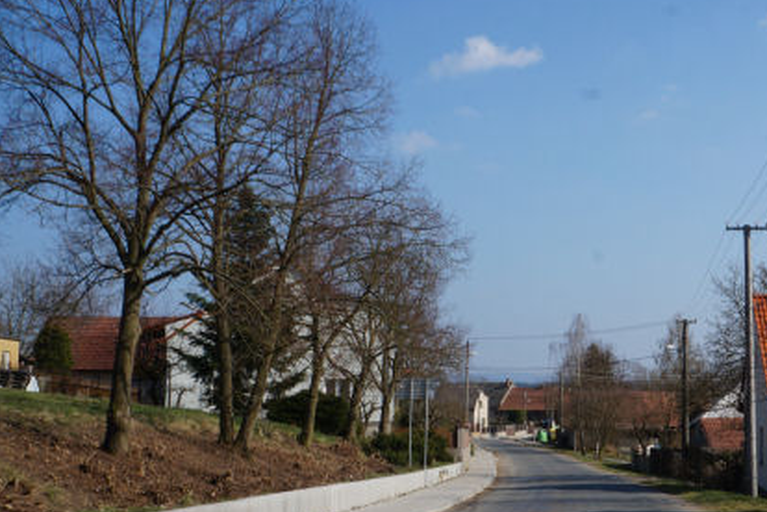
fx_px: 1044
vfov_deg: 27.5
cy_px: 286
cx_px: 622
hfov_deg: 38.7
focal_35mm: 49
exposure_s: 1/200
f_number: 16
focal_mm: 20
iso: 250
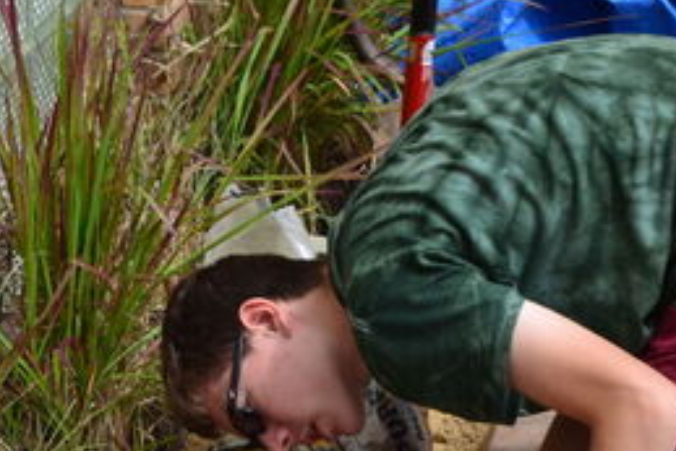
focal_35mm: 171
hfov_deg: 12.0
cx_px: 283
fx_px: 3213
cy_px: 360
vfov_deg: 8.0
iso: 400
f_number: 11
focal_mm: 48
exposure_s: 1/400
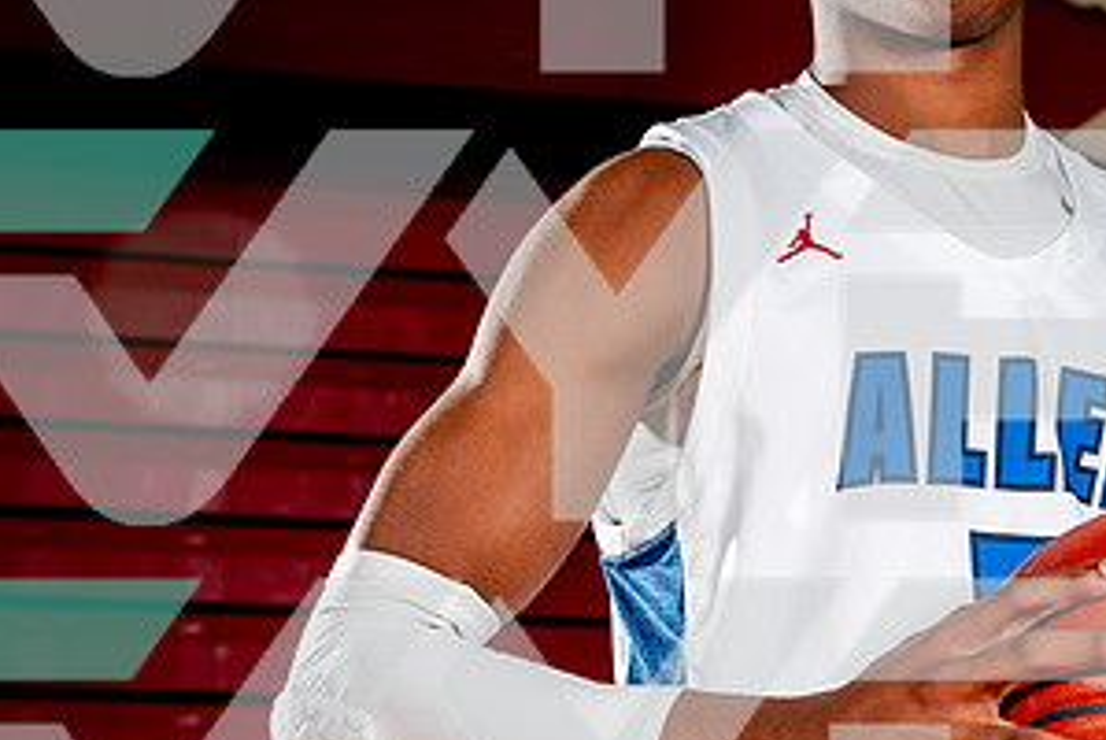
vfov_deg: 14.7
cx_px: 769
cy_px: 327
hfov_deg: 21.8
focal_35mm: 93
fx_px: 2860
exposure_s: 1/125
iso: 100
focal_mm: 48
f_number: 5.6
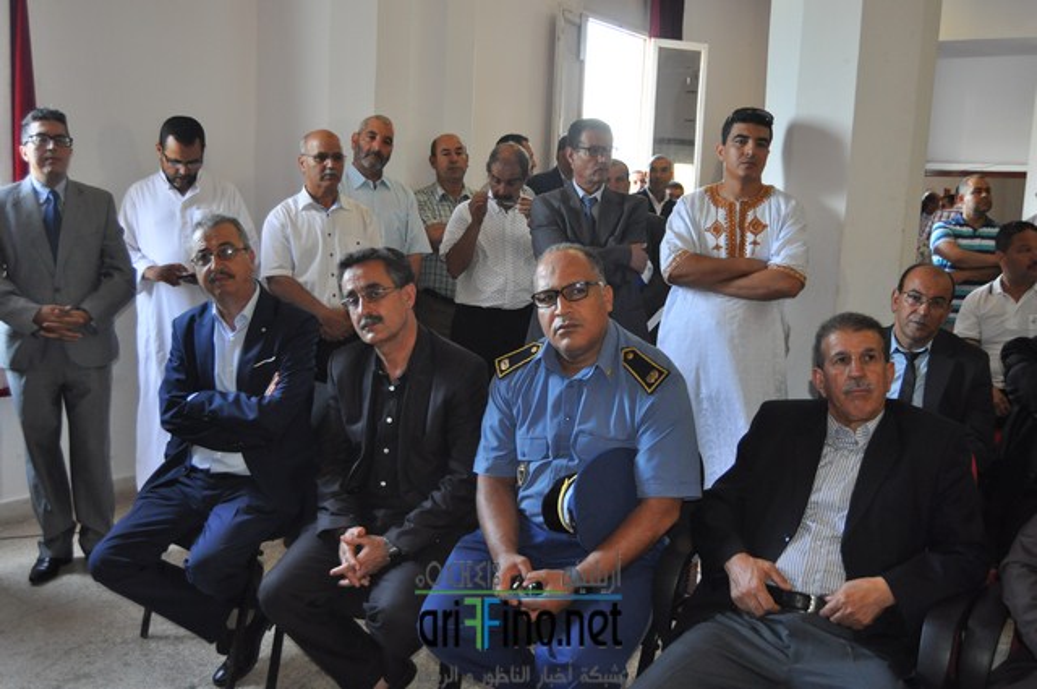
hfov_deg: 57.3
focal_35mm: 33
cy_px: 344
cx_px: 518
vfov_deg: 39.9
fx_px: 949
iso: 800
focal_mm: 22
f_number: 3.5
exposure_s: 1/80
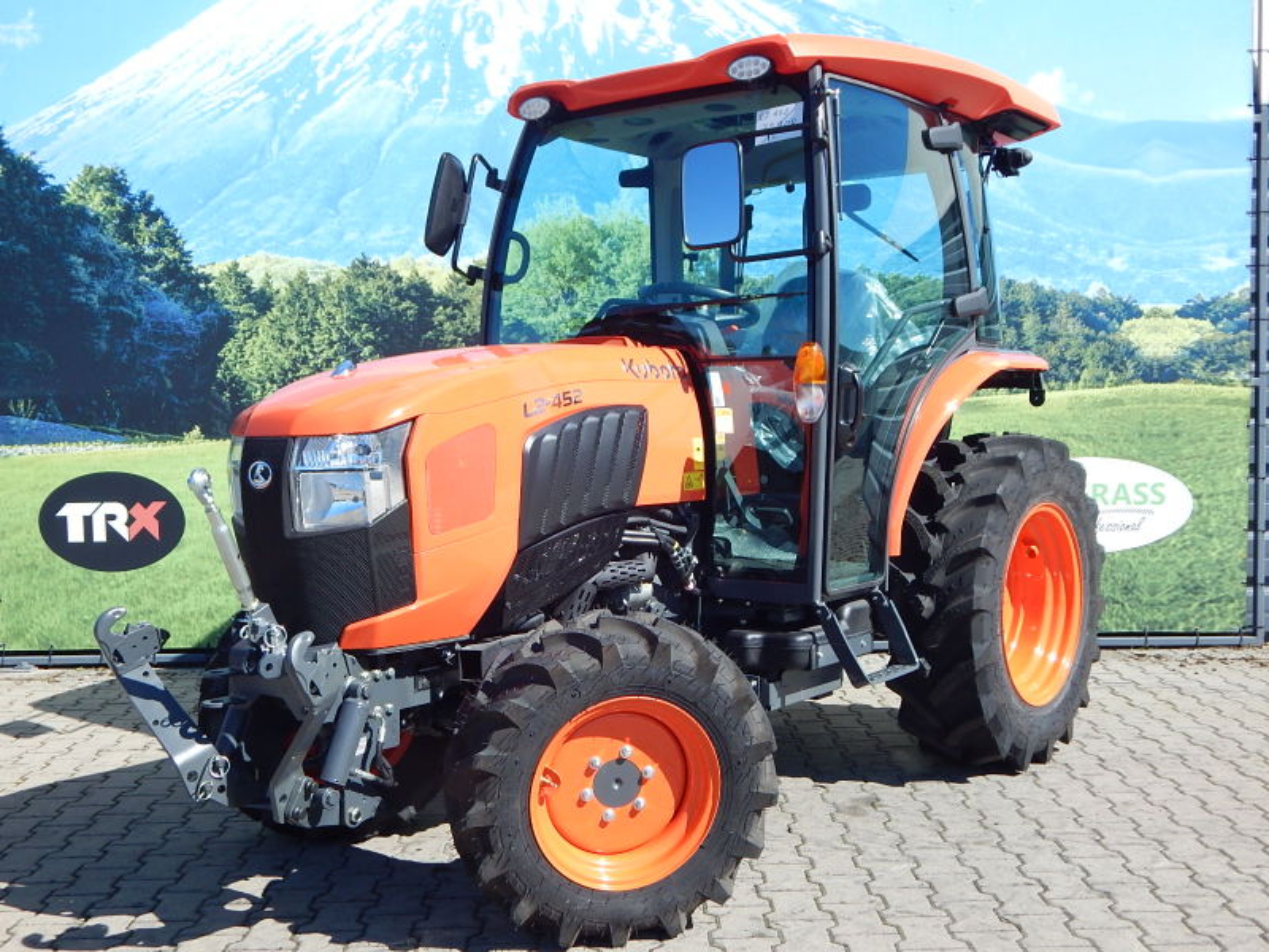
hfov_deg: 49.0
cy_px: 476
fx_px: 1393
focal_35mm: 38
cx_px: 634
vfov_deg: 37.7
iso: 125
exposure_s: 1/800
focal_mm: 6.8
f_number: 3.4
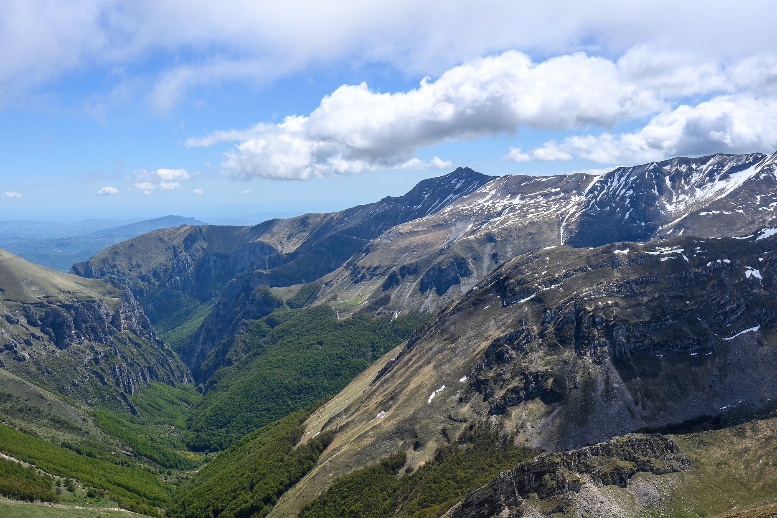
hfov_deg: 47.3
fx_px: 877
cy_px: 310
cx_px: 287
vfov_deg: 32.8
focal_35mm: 41
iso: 64
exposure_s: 1/200
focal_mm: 31.5
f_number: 11
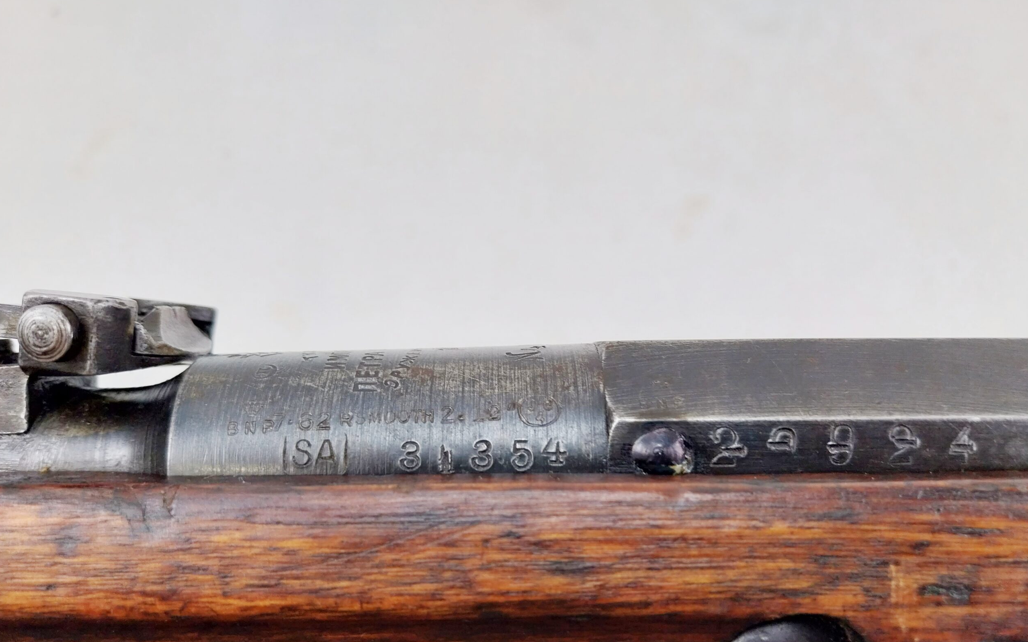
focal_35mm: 28
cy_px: 389
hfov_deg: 66.5
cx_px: 517
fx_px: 784
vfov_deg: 44.3
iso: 40
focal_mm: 4
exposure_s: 1/50
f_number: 1.8
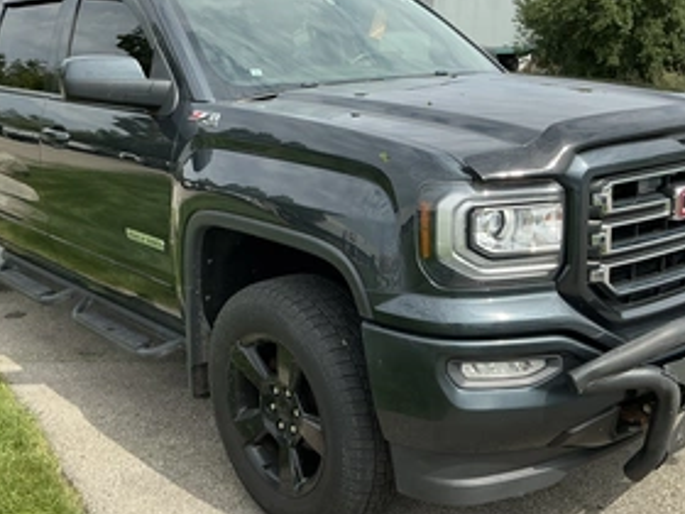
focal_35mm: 40
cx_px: 352
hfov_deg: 46.8
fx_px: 792
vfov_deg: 36.0
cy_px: 269
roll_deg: +0.1
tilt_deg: -14.7
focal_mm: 3
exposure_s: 1/1144
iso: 25
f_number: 1.8
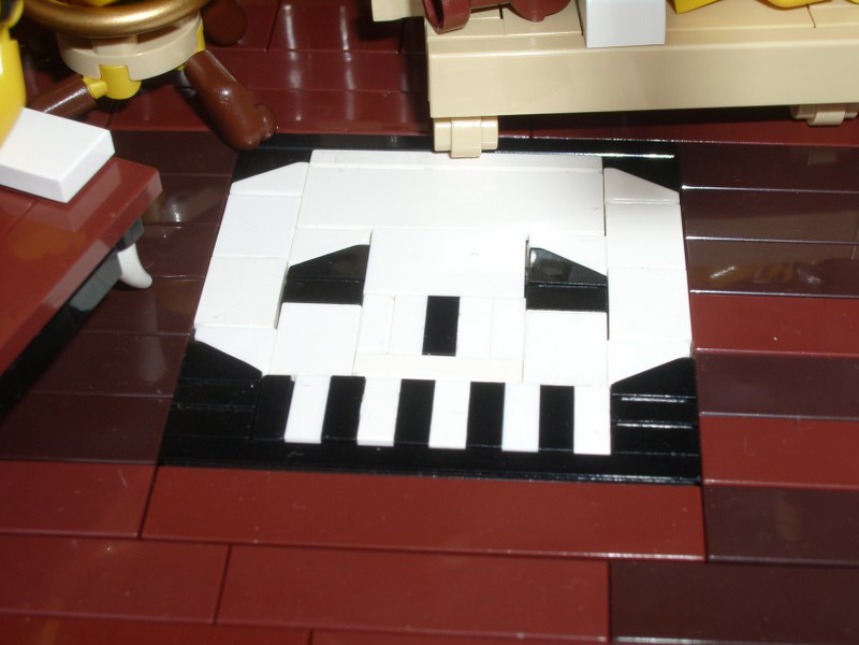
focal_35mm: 62
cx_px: 430
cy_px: 322
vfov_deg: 23.7
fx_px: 1539
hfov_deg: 31.2
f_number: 5.6
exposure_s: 1/60
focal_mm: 10.2
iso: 80
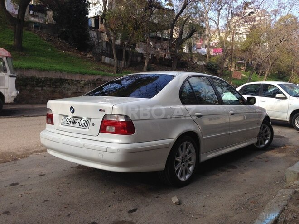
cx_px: 150
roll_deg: -1.1
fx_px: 285
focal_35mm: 33
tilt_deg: -5.3
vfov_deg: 42.9
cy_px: 112
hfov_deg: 55.4
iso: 50
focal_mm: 4.12
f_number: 2.4
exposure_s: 1/577
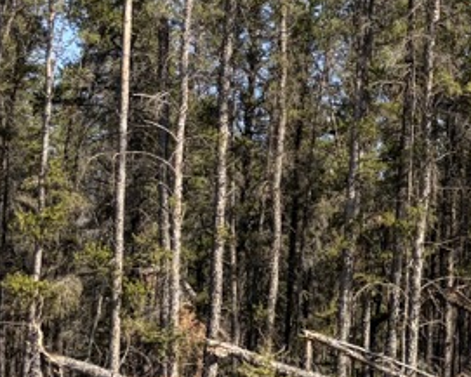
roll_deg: +1.4
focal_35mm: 120
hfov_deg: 15.5
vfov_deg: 12.9
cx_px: 547
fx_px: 1673
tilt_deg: +9.4
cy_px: 207
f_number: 1.6
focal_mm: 5.96
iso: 50
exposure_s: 1/1626
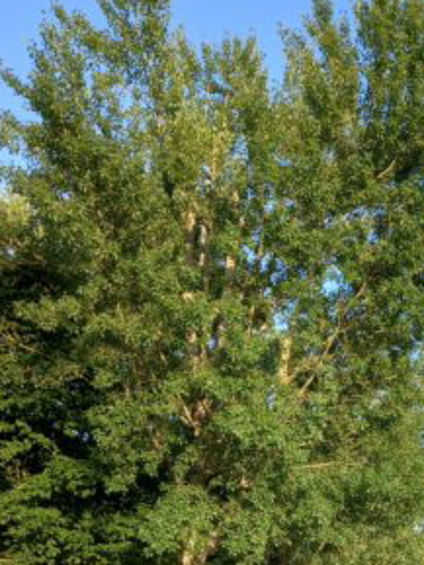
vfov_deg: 27.6
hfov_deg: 21.1
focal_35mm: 66
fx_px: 1077
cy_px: 568
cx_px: 479
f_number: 2
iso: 25
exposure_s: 1/199
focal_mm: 4.6
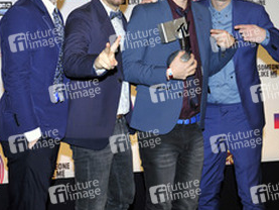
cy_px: 66
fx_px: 629
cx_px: 148
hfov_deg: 25.0
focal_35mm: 78
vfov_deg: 18.8
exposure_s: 1/250
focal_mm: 50
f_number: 7.1
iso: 800
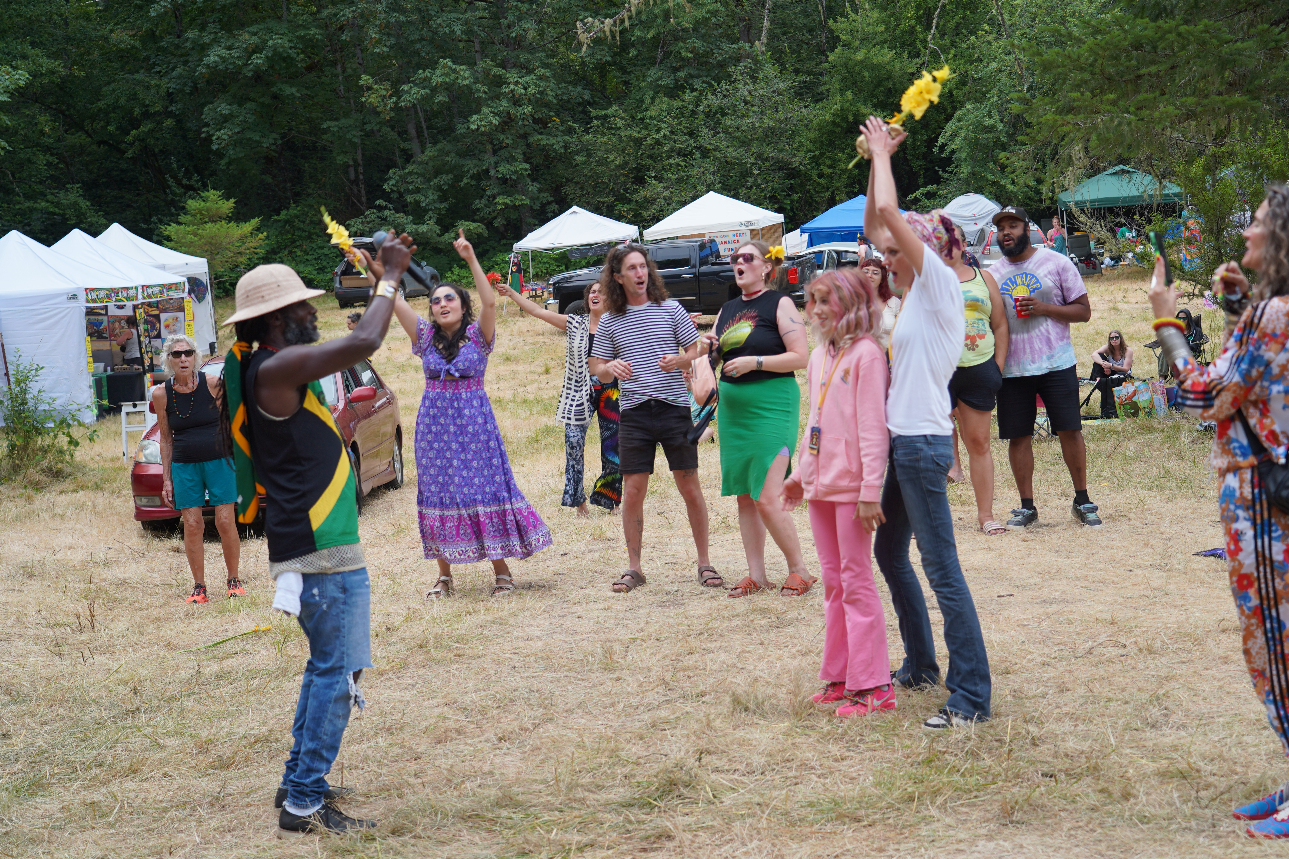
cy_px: 430
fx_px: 1790
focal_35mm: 50
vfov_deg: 27.0
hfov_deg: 39.6
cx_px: 644
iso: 125
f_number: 4
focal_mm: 50
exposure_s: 1/160
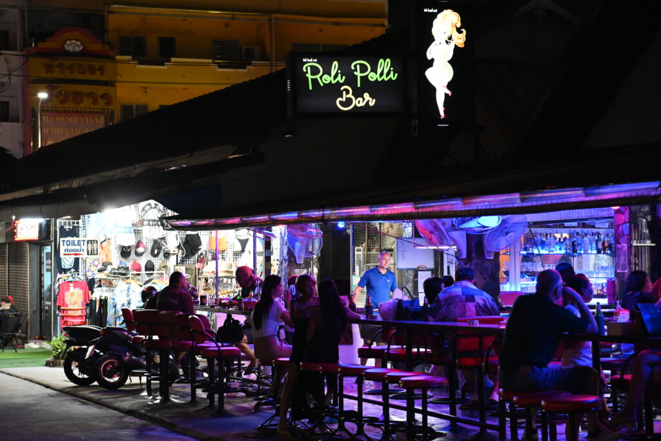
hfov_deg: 24.2
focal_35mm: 84
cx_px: 330
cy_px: 220
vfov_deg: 16.3
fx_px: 1542
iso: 4500
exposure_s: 1/125
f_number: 2.8
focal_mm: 56
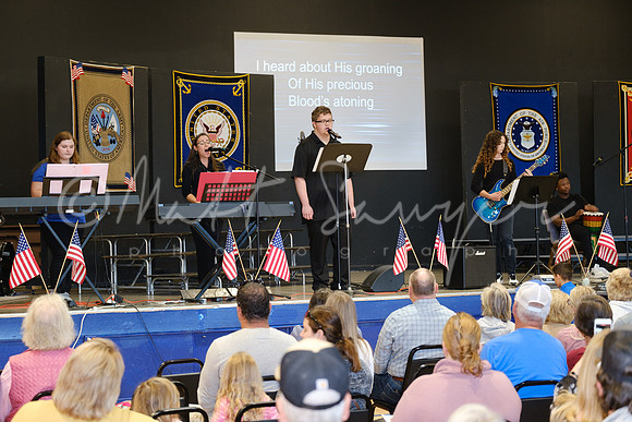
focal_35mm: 84
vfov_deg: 16.3
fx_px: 1475
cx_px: 316
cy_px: 211
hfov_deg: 24.2
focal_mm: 56.3
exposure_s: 1/100
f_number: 3.2
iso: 1600
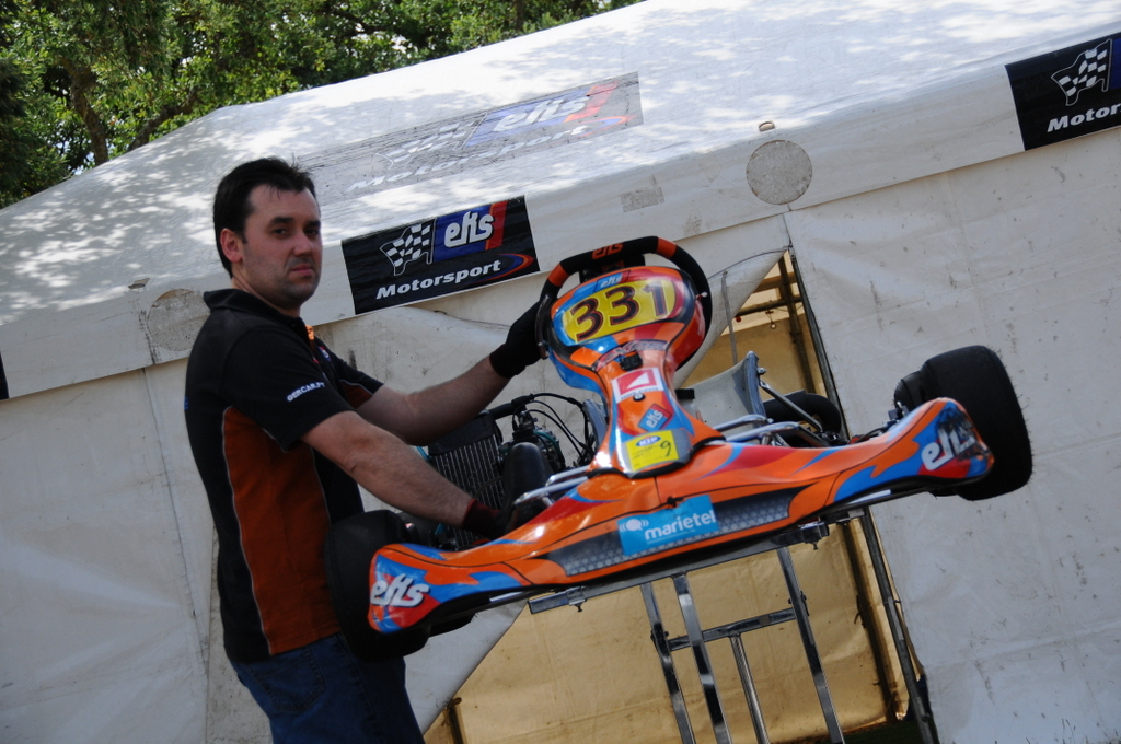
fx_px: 2426
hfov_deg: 26.0
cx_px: 560
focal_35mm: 78
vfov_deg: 17.4
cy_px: 372
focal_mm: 52
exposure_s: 1/2000
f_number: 4.8
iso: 400
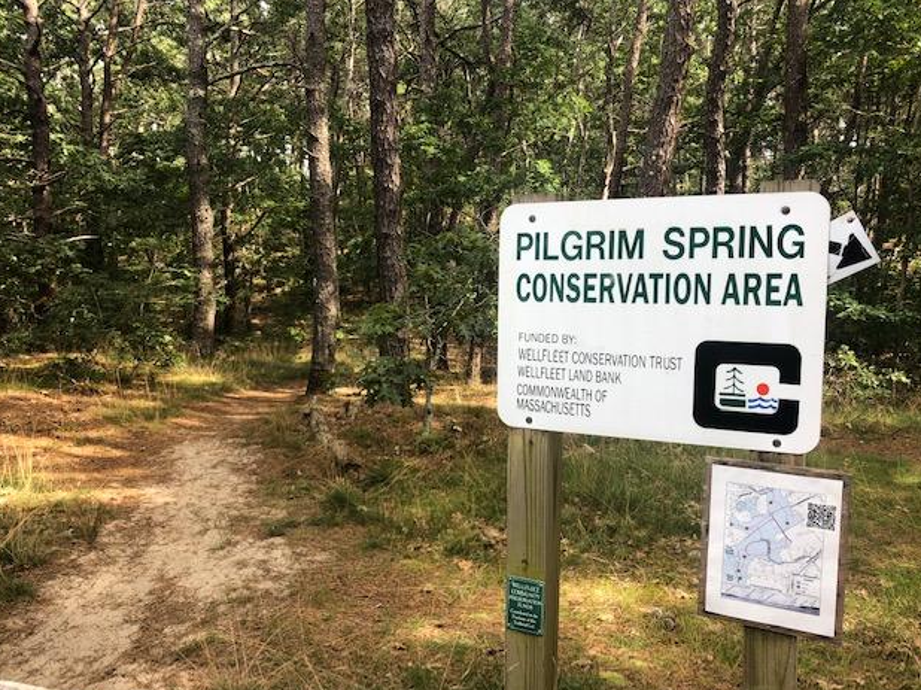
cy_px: 350
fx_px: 771
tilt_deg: -3.7
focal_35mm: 29
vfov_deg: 48.2
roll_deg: +0.3
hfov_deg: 61.7
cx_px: 462
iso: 20
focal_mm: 3.99
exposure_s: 1/129
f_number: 1.8
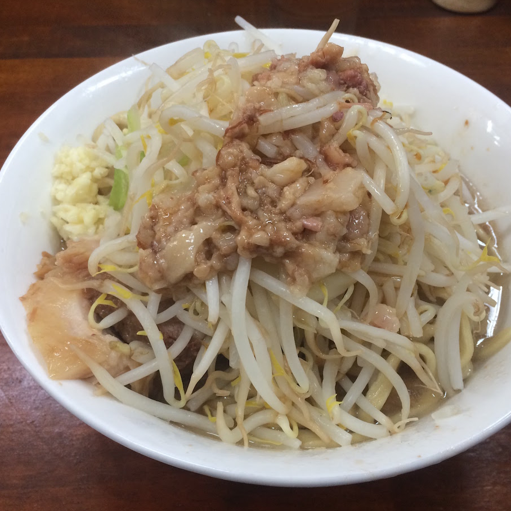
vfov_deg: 47.2
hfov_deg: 47.2
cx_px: 268
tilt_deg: -52.7
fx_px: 585
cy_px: 256
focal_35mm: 35
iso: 64
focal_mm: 4.15
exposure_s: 1/33
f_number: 2.2
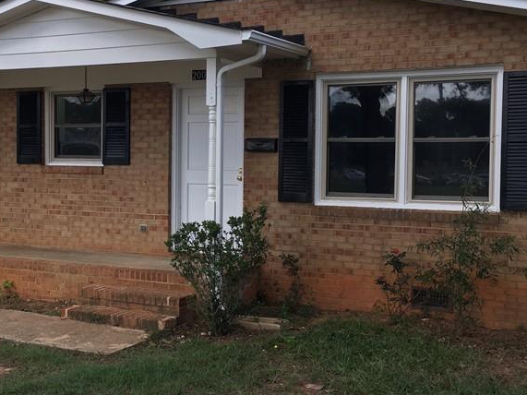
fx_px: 791
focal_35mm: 52
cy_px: 201
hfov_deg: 36.6
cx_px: 194
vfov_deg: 28.0
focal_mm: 4.15
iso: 25
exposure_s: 1/225
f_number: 2.2
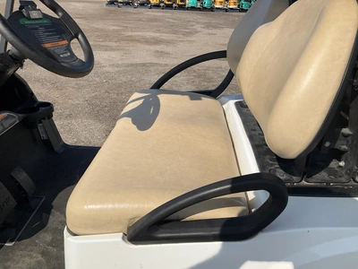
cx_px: 179
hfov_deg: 61.7
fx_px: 300
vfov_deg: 48.2
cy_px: 134
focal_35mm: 29
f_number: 1.8
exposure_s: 1/2959
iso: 25
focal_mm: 3
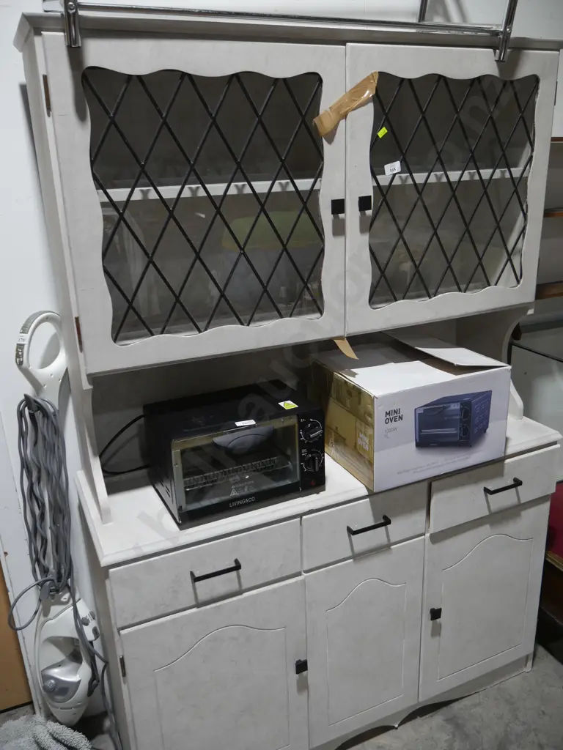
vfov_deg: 63.4
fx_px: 607
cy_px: 375
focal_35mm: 28
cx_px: 282
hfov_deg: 49.7
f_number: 3.5
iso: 200
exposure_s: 1/80
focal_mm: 14
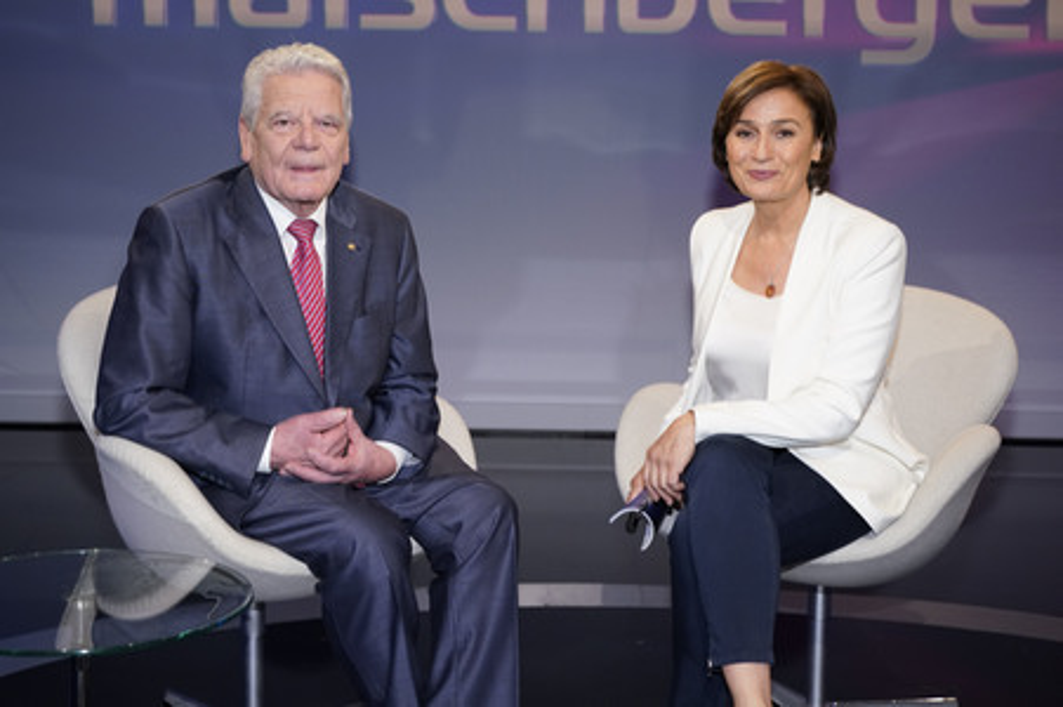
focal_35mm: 39
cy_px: 354
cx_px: 532
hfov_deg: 49.6
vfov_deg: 34.2
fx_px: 1151
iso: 2000
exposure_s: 1/160
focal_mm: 39
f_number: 5
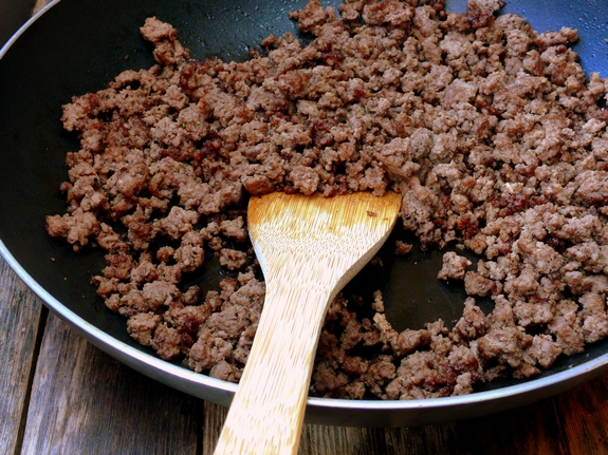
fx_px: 1054
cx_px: 304
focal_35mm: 60
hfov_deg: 32.2
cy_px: 228
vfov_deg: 24.4
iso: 125
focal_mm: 12.8
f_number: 3.2
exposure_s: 1/30
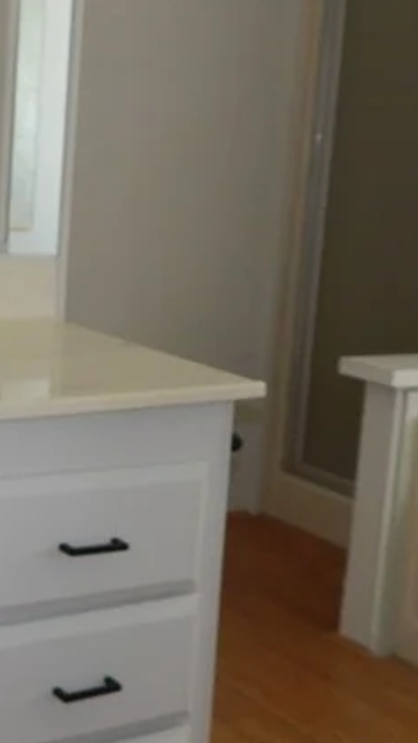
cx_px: 11
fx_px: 1221
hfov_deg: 18.9
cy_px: 312
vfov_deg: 33.8
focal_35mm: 62
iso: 200
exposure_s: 1/30
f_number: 3
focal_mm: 4
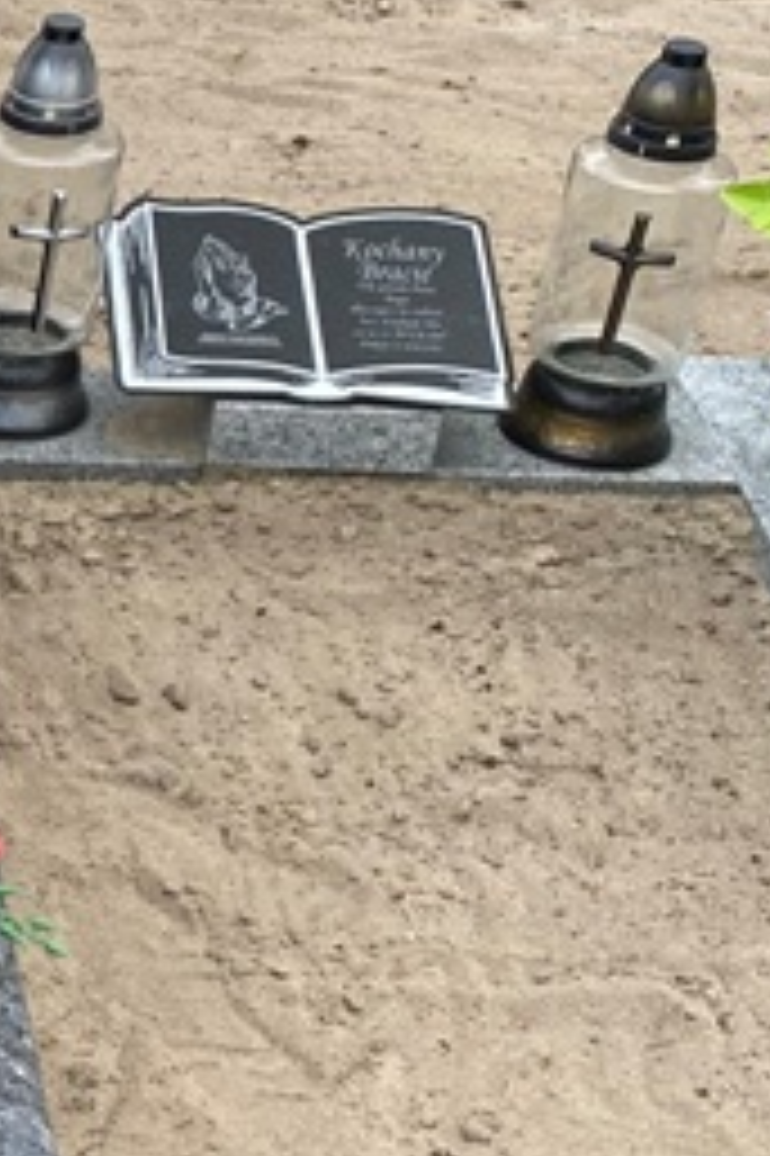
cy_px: 850
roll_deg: +2.9
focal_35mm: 106
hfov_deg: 11.6
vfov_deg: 19.2
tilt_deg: -34.8
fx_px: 3405
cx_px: -788
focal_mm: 4.25
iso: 32
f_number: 1.8
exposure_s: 1/128
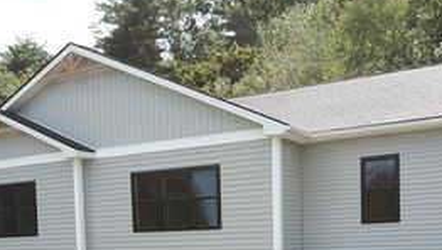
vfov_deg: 20.9
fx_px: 634
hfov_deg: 38.5
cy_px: 293
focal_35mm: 54
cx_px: 226
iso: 128
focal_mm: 4.7
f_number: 2.2
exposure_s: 1/100
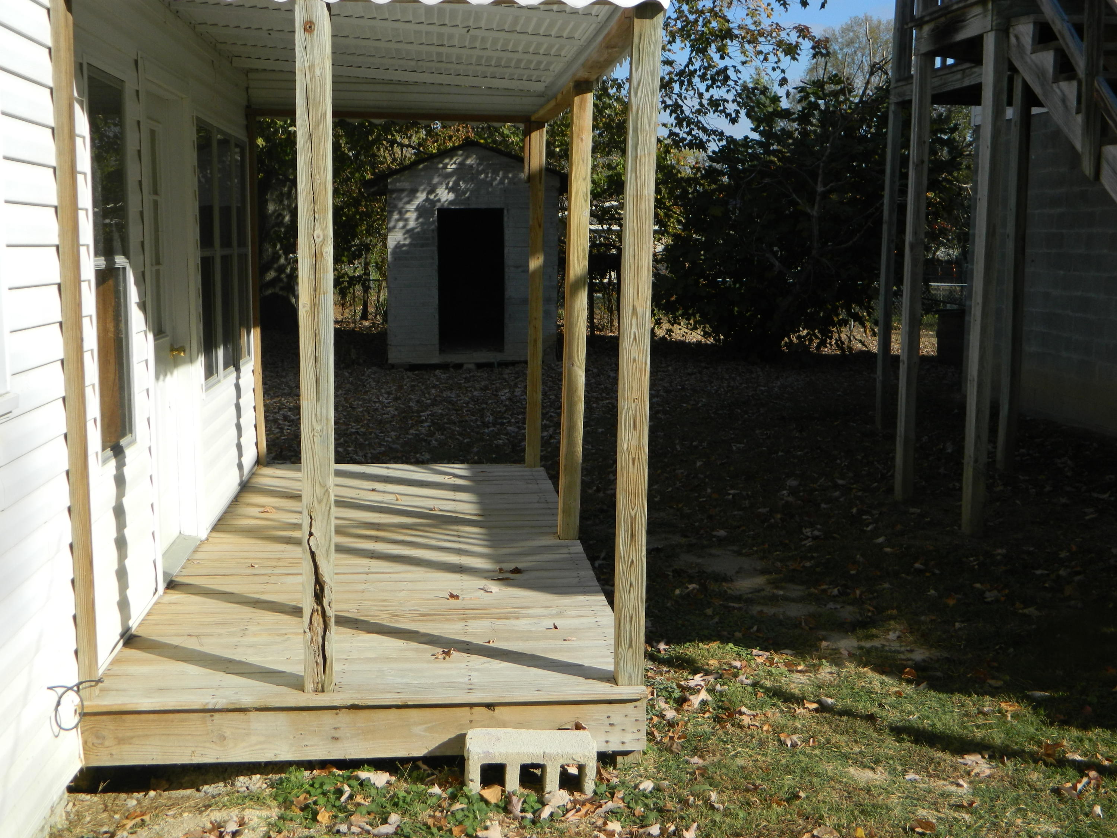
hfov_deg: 45.8
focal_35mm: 41
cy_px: 419
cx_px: 558
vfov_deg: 35.1
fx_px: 1323
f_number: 3.5
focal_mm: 7.3
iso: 80
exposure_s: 1/800
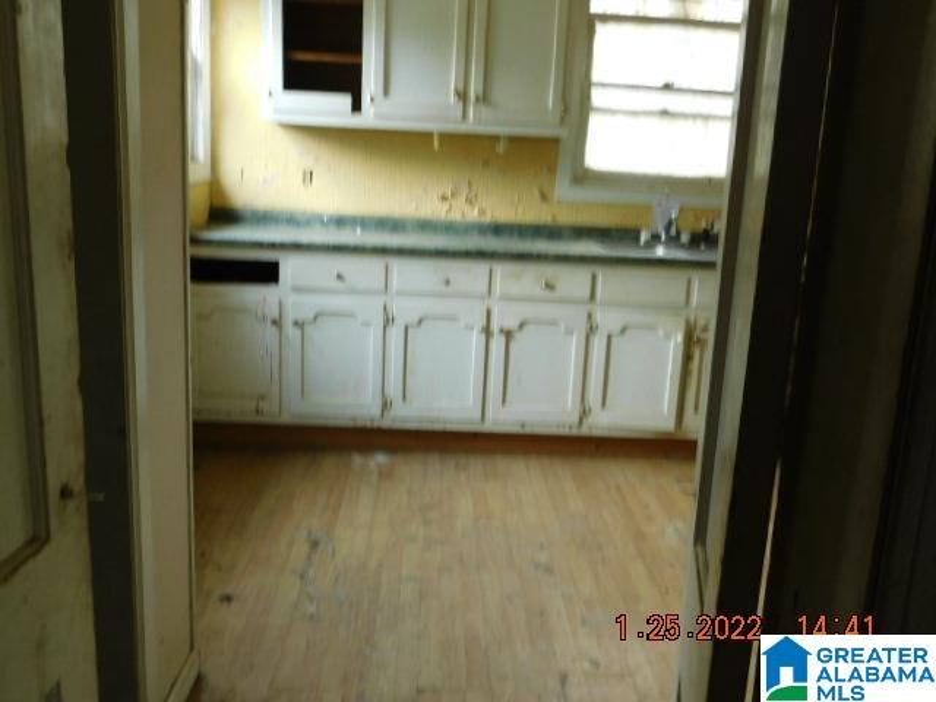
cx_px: 468
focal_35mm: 30
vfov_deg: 46.8
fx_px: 811
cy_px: 351
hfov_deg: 60.0
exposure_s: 1/30
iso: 200
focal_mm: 5.3
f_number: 3.2
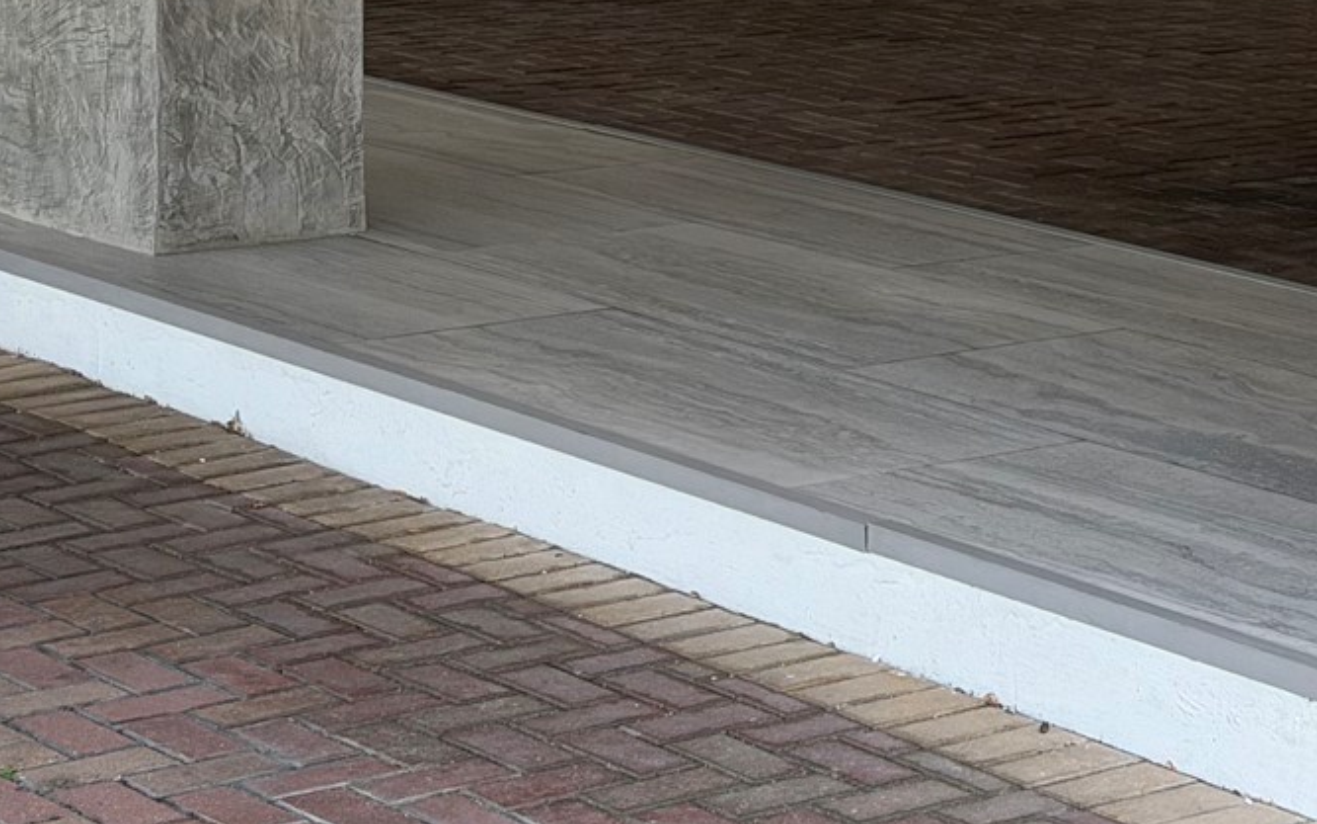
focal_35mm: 122
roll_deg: -1.2
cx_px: 815
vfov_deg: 10.5
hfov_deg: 17.1
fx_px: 4379
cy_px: -231
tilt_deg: -2.8
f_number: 1.78
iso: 100
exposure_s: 1/570
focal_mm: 6.76
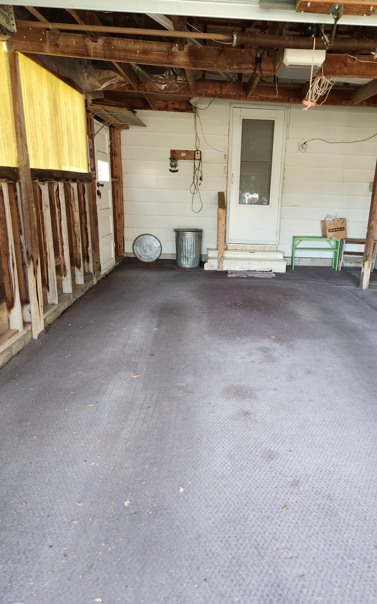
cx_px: 229
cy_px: 302
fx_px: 411
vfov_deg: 72.6
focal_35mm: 25
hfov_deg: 48.9
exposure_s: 1/180
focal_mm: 5.4
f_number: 1.8
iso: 200
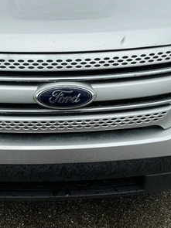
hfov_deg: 37.5
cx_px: 68
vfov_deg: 49.0
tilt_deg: -30.1
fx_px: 250
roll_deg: -1.5
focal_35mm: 38
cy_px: 114
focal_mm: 3
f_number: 1.8
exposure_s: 1/898
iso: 25
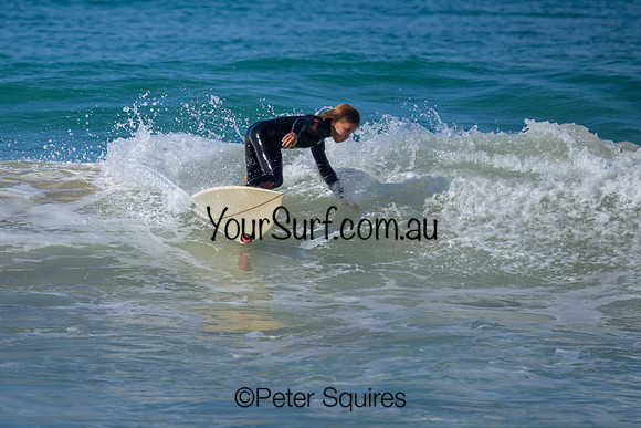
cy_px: 160
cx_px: 201
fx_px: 19566
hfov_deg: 1.9
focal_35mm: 1099
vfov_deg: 1.3
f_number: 6.3
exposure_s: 1/2000
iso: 320
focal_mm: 800
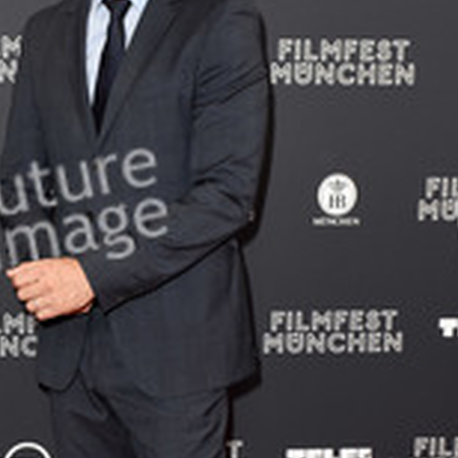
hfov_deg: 17.4
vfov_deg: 17.4
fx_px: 1482
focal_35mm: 99
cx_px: 101
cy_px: 369
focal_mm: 30
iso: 400
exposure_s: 1/100
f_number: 6.3
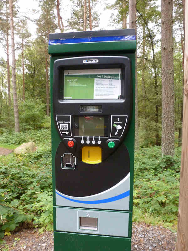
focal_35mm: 24
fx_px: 174
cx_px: 94
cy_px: 126
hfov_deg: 56.8
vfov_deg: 71.6
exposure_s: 1/50
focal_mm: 4.3
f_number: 3.3
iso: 400
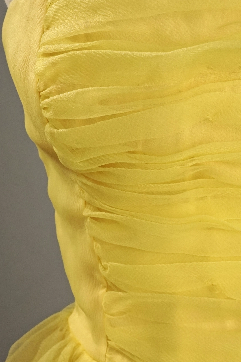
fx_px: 1085
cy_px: 157
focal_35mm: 108
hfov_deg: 12.6
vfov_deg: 18.9
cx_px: 225
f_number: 8
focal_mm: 32
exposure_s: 1/80
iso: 400
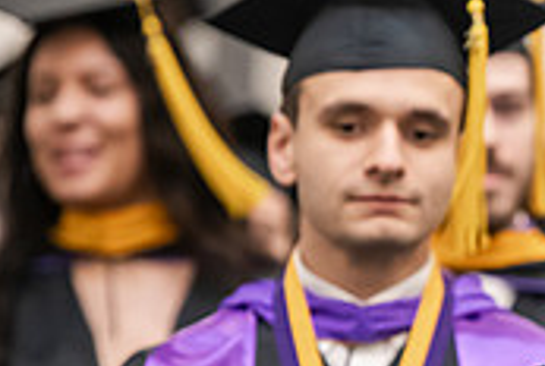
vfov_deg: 2.3
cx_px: 778
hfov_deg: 3.4
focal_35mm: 602
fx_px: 9129
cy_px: 229
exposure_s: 1/200
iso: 2500
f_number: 3.2
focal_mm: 180
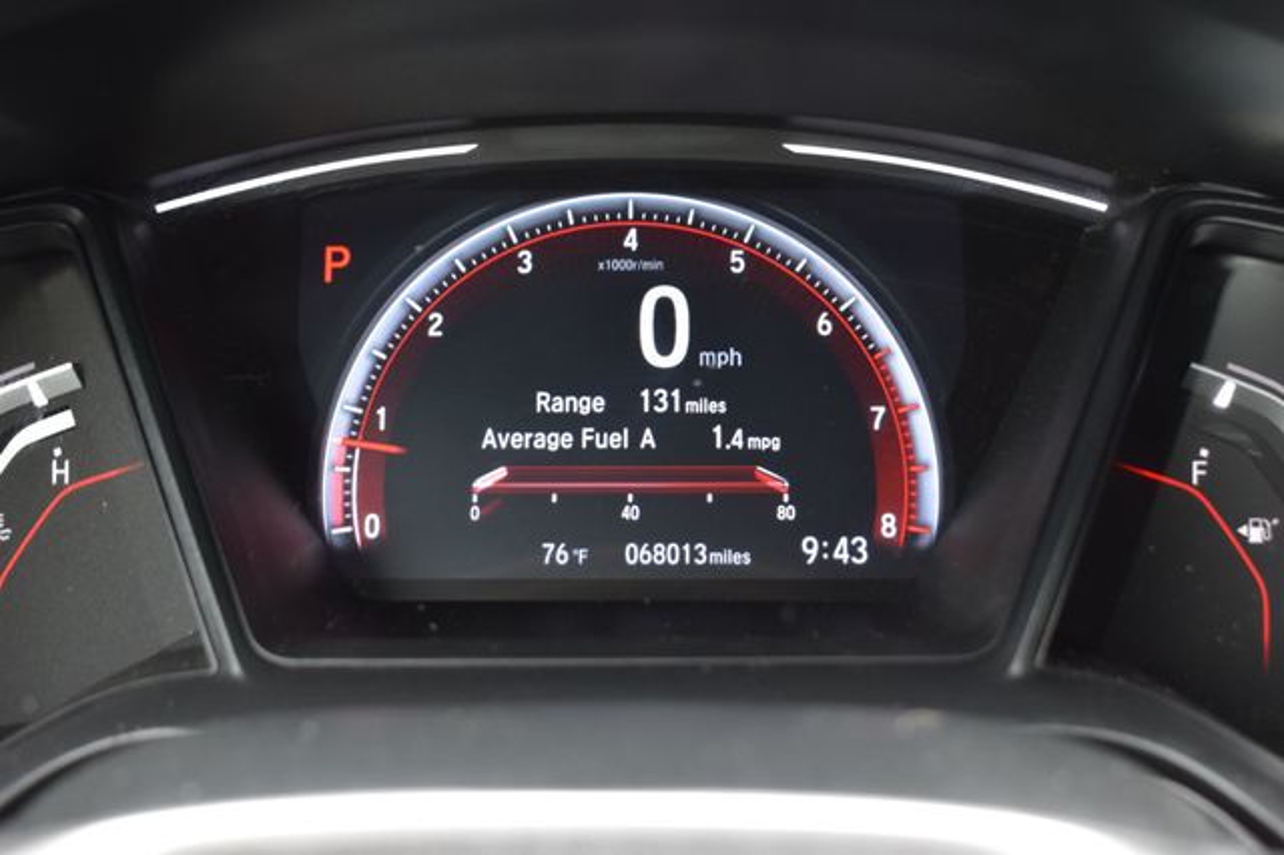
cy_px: 428
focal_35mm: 57
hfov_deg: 35.1
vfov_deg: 23.8
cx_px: 642
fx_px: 2032
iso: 500
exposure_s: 1/15
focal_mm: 38
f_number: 6.3
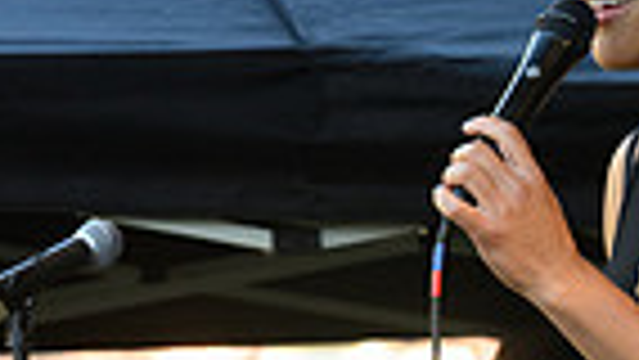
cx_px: 630
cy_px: 621
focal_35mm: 383
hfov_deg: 5.6
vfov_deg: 3.2
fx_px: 6492
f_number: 9
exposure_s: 1/250
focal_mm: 115
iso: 3200
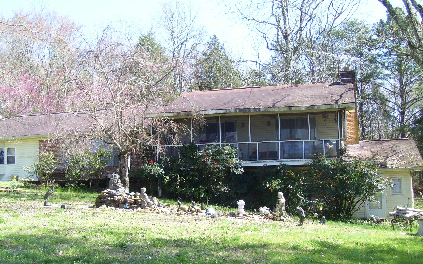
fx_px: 565
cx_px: 211
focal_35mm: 49
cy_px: 159
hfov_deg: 41.1
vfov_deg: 26.3
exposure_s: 1/250
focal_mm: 7.6
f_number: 3
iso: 80
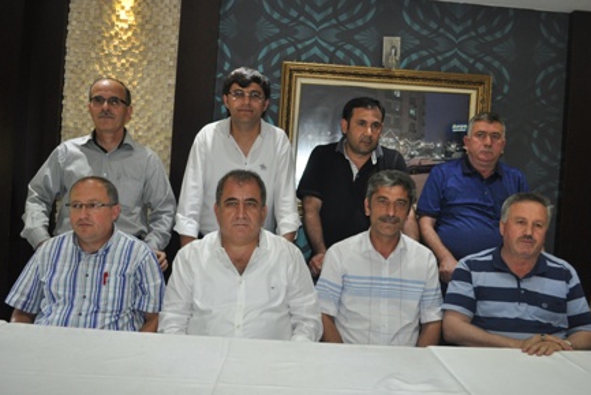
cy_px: 193
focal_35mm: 31
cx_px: 292
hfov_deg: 60.3
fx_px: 509
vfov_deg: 42.4
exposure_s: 1/60
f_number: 3.8
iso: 800
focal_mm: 20
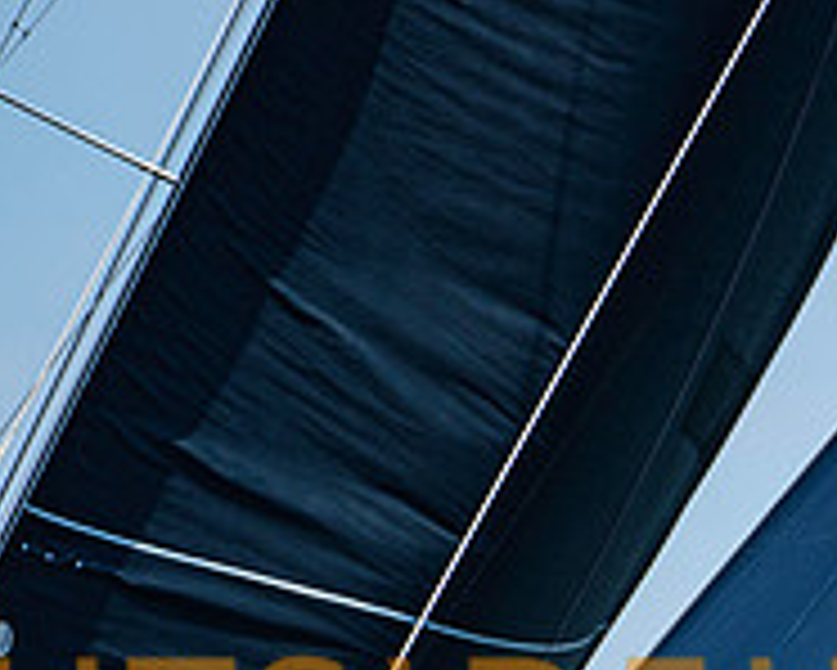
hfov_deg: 1.3
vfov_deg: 1.0
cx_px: 778
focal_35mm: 1538
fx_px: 38119
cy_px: 690
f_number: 5
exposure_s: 1/4000
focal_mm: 350
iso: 400
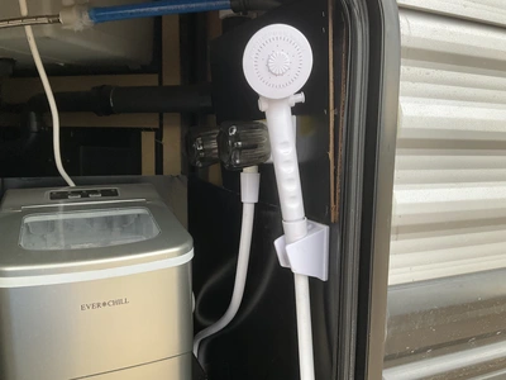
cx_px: 253
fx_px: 424
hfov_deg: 61.7
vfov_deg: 48.2
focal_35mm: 29
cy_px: 190
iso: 64
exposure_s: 1/111
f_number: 1.8
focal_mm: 3
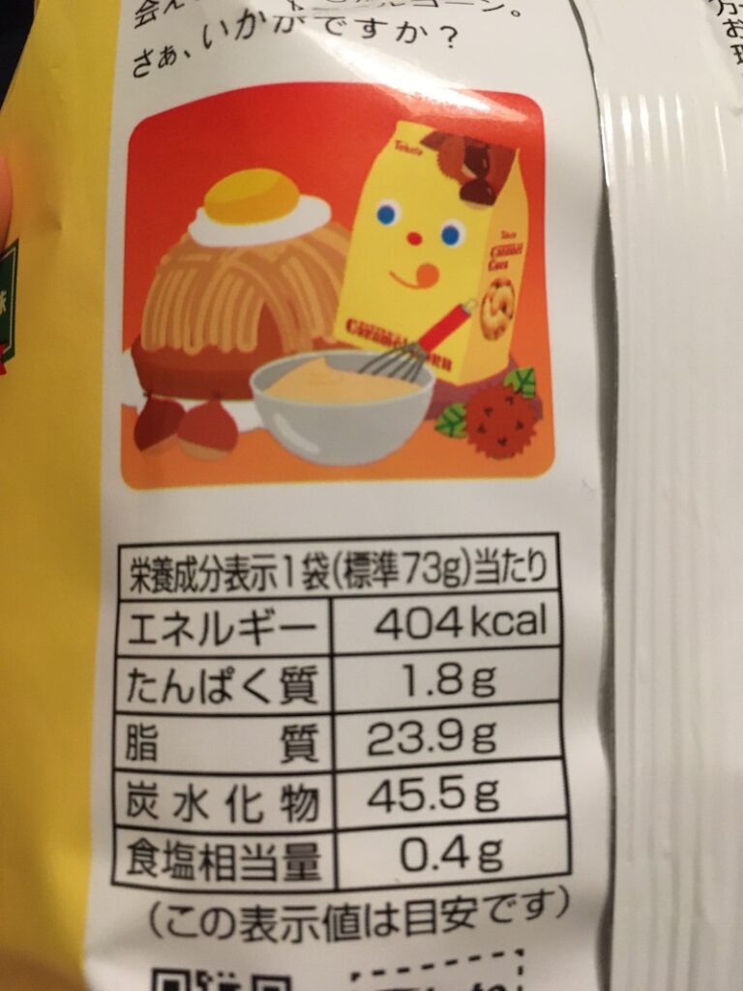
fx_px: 830
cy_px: 496
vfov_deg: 61.7
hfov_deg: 48.2
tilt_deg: -50.6
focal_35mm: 29
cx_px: 372
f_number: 2.2
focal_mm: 4.15
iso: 200
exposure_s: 1/30
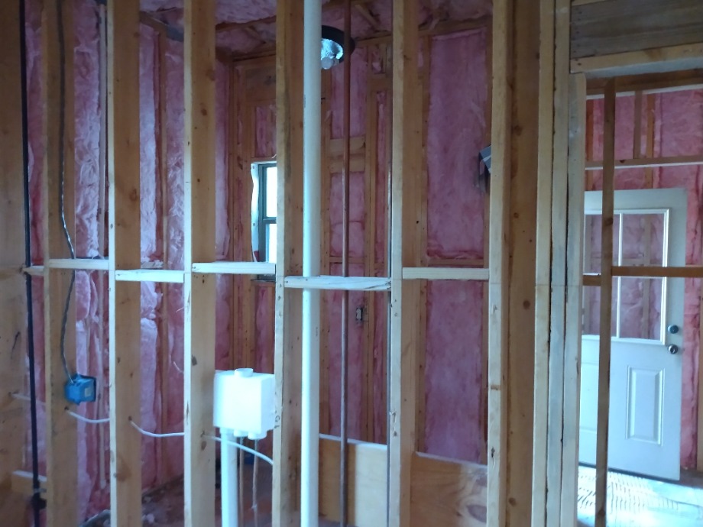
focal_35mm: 20
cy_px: 264
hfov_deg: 81.7
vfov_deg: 66.0
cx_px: 352
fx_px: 406
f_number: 2
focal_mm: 3.54
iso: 981
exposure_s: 1/17
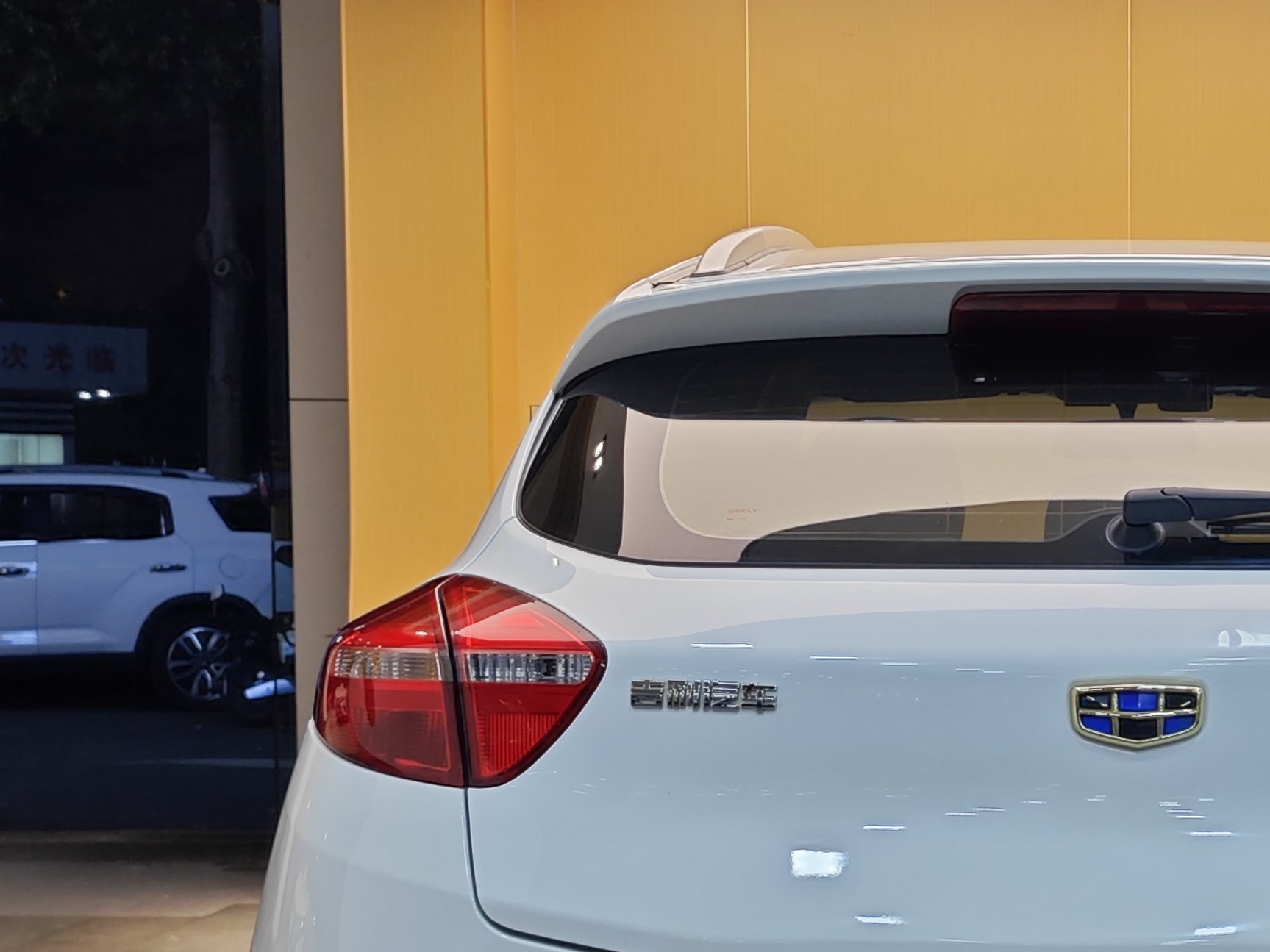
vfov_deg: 17.6
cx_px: 1135
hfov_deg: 23.0
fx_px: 3045
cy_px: 804
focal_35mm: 83
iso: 80
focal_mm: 8.7
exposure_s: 1/100
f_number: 1.9
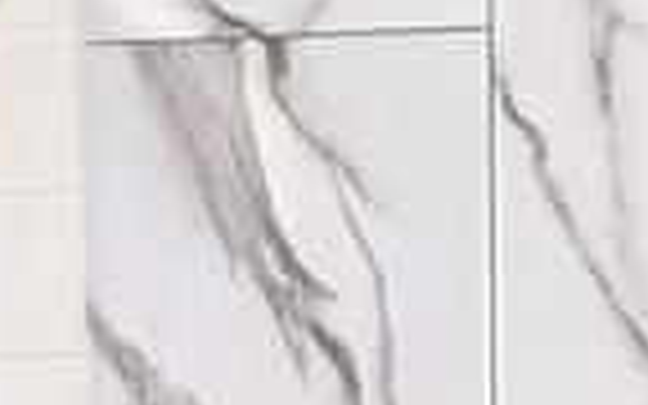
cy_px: 1228
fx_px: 3232
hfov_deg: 11.4
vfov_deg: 6.5
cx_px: 612
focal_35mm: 183
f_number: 1.7
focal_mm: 6.3
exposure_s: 1/120
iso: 160
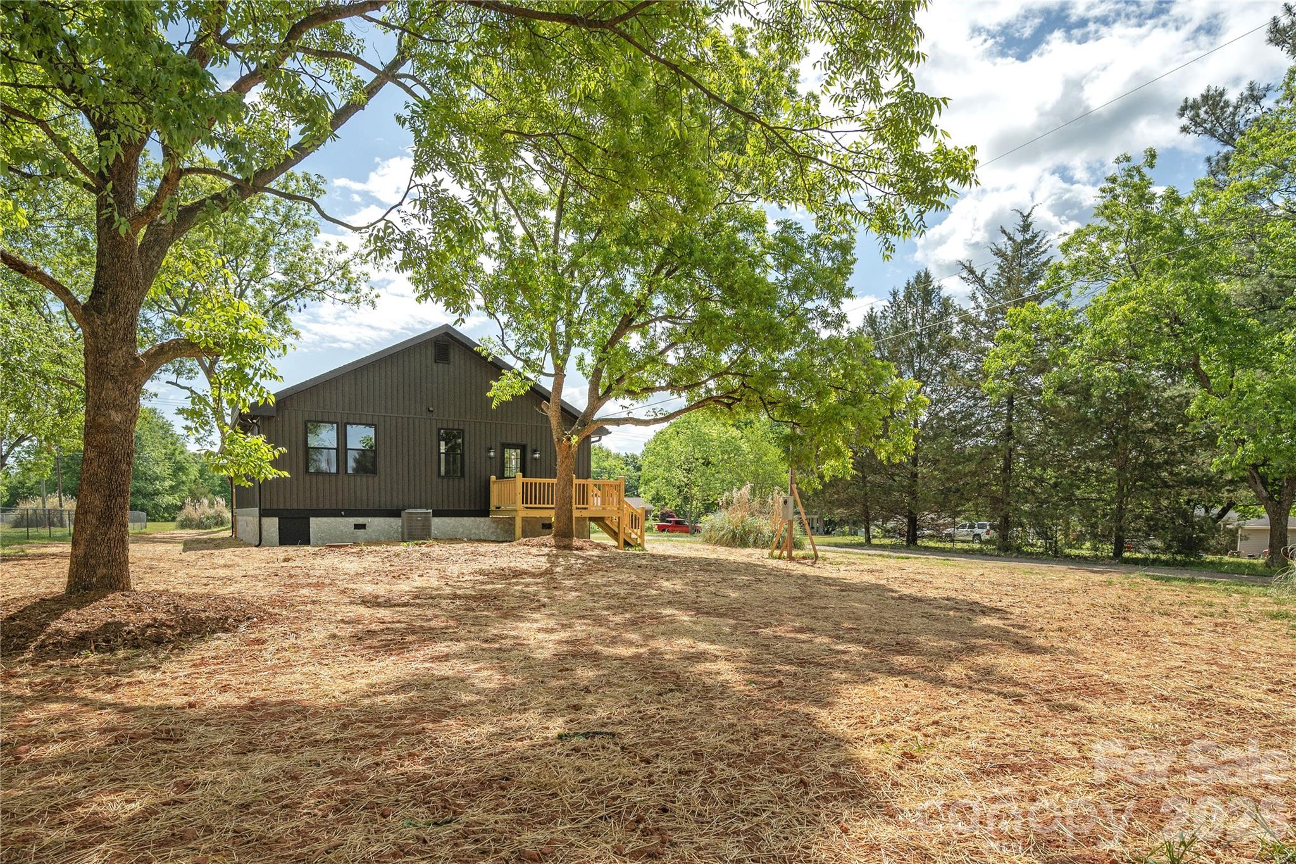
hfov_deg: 86.9
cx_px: 648
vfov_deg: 64.5
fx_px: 684
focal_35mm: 19
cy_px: 432
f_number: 7.1
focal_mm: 19
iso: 250
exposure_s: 1/1250
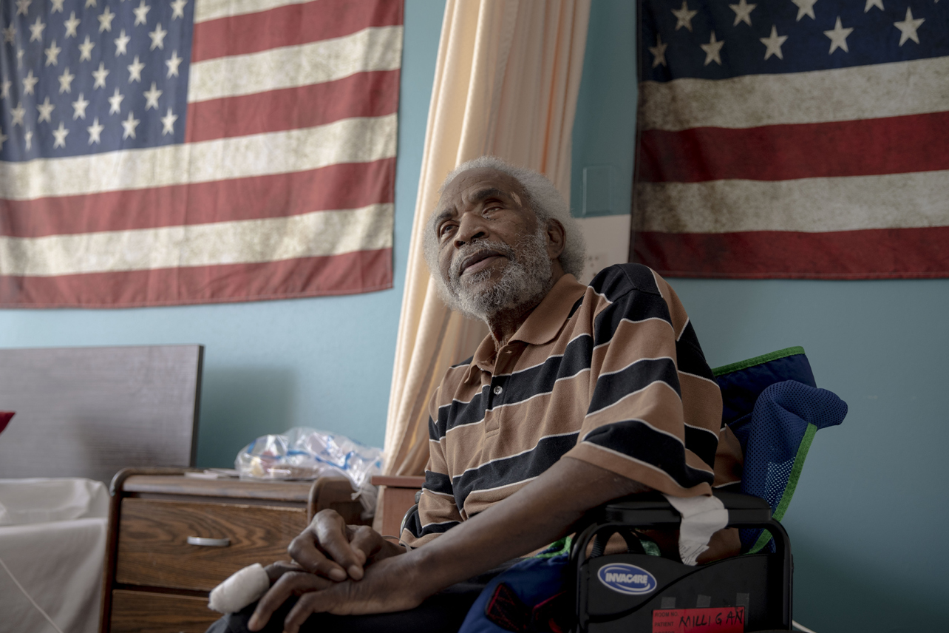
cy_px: 322
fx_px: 1081
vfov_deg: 32.6
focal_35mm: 41
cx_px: 494
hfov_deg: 47.4
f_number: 2.8
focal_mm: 39
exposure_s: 1/50
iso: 250
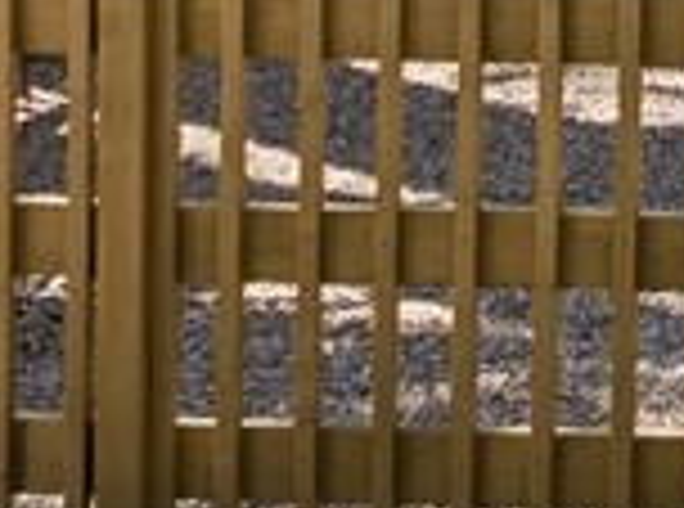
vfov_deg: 8.5
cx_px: 1323
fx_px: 3191
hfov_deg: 11.2
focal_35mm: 162
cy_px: -620
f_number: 2.8
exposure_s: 1/25
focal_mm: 12.3
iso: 100
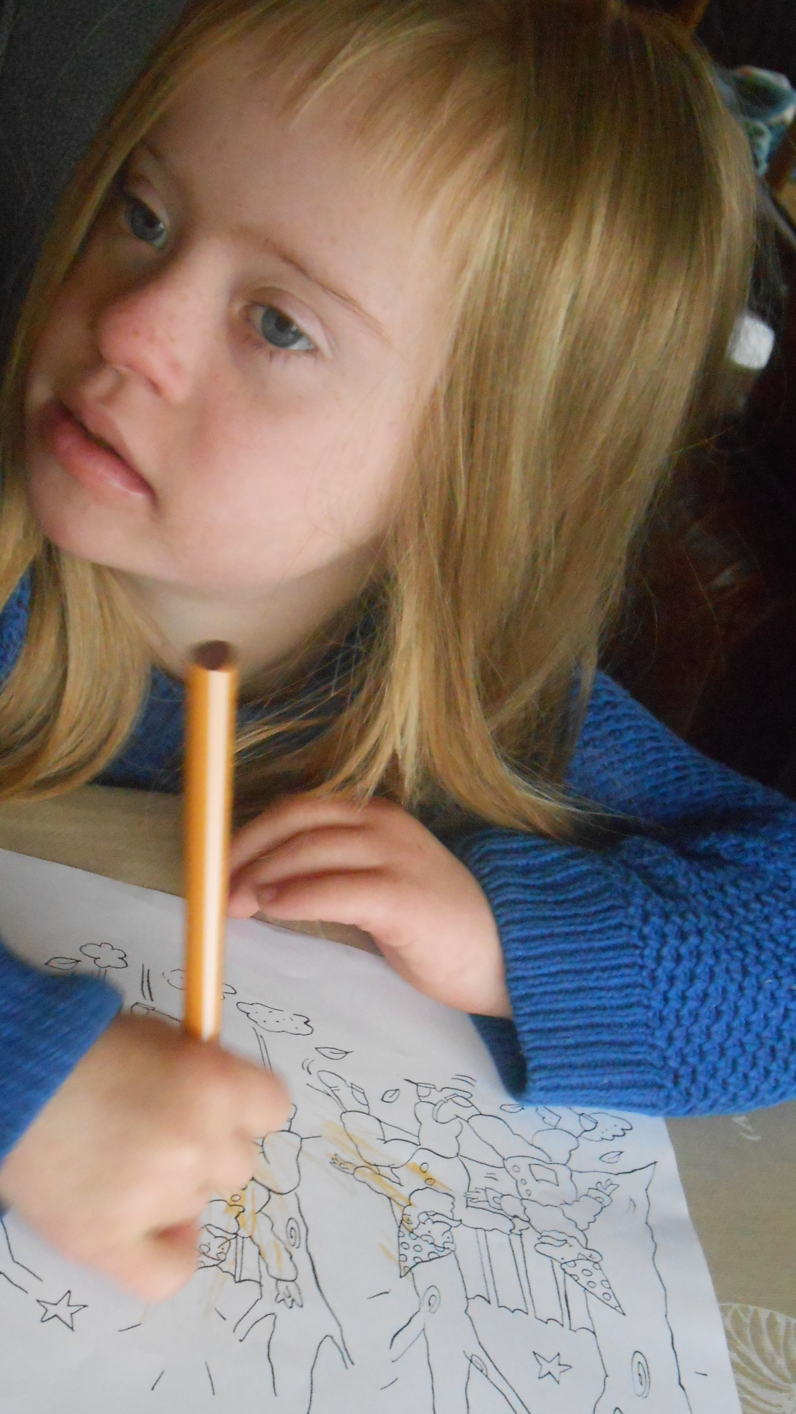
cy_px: 769
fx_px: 2251
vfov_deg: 34.9
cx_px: 275
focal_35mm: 60
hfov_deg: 20.0
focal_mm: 8.8
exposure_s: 1/80
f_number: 4.8
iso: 800
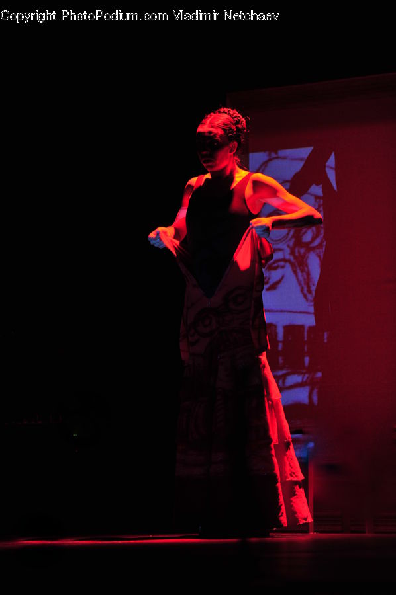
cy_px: 298
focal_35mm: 150
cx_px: 198
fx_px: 2481
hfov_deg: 9.1
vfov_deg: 13.7
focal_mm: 150
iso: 640
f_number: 2.8
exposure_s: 1/80
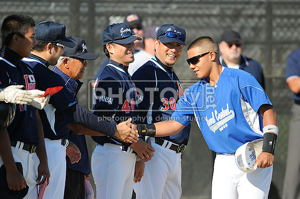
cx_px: 150
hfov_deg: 4.6
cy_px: 100
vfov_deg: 3.0
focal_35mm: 450
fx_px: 3745
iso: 200
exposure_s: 1/1250
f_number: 4
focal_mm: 300
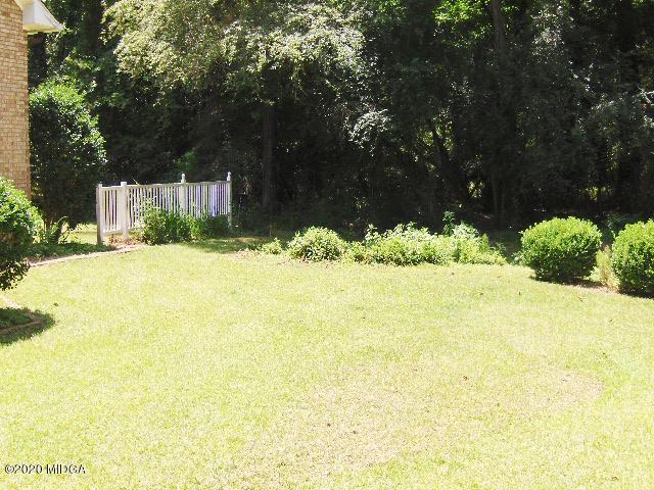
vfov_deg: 40.7
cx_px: 327
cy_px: 245
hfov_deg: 52.6
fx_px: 661
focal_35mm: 35
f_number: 3.5
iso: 100
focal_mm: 7.5
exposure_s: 1/417
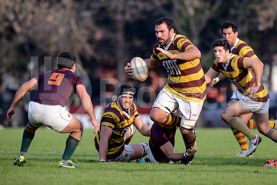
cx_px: 138
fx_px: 3232
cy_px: 92
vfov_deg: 3.3
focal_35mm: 420
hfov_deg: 4.9
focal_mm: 420
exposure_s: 1/1600
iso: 1100
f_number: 4
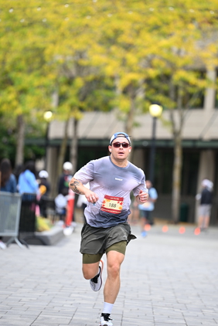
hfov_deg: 6.0
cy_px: 165
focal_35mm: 228
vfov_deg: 9.0
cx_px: 128
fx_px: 2067
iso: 640
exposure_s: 1/1600
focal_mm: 175
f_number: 2.8
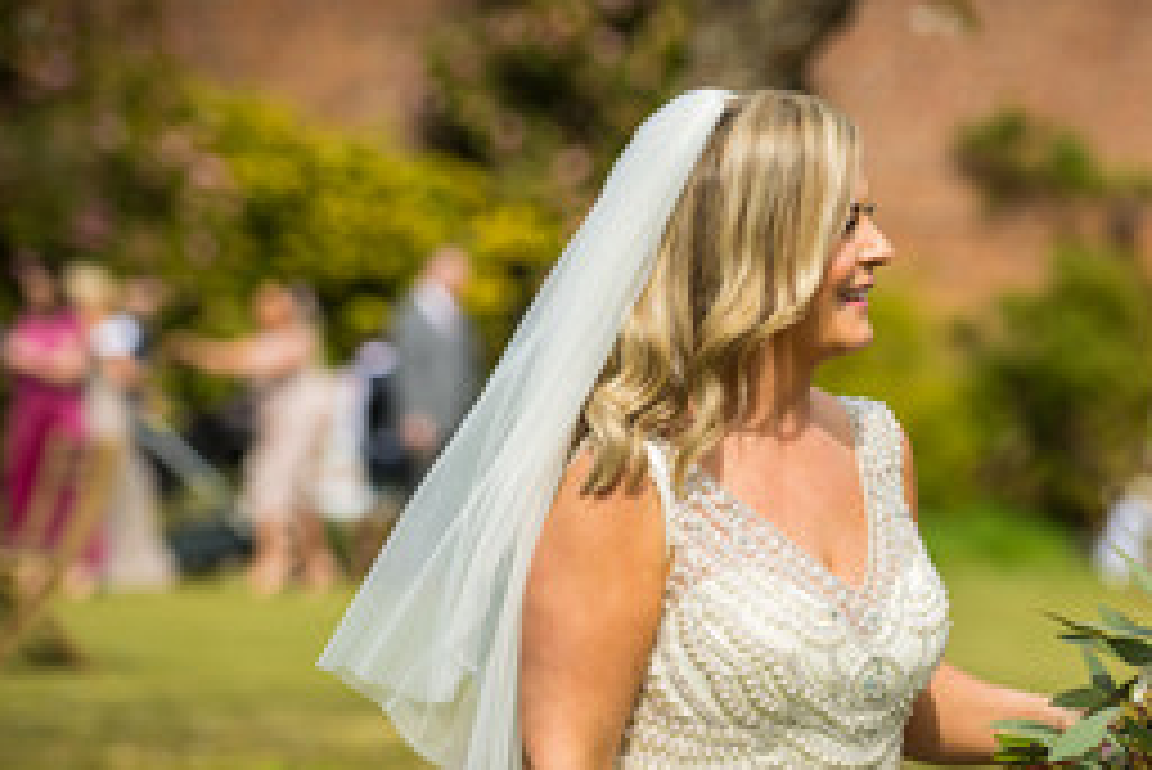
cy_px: 511
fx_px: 5603
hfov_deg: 11.7
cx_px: 738
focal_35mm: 175
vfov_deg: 7.9
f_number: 2.8
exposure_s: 1/1250
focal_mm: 112
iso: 100
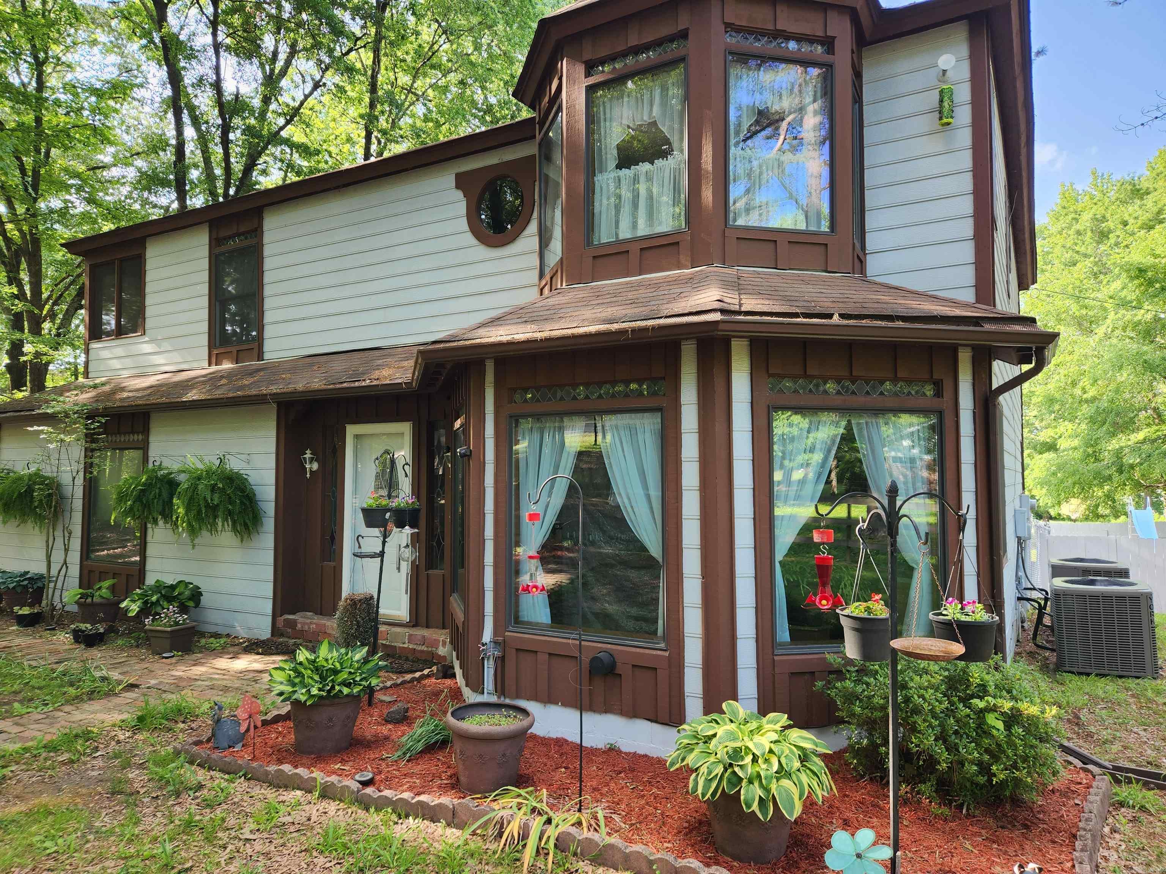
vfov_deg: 58.9
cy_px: 437
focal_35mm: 23
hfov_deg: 73.9
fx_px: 775
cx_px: 583
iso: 50
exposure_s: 1/180
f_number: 1.8
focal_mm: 5.4
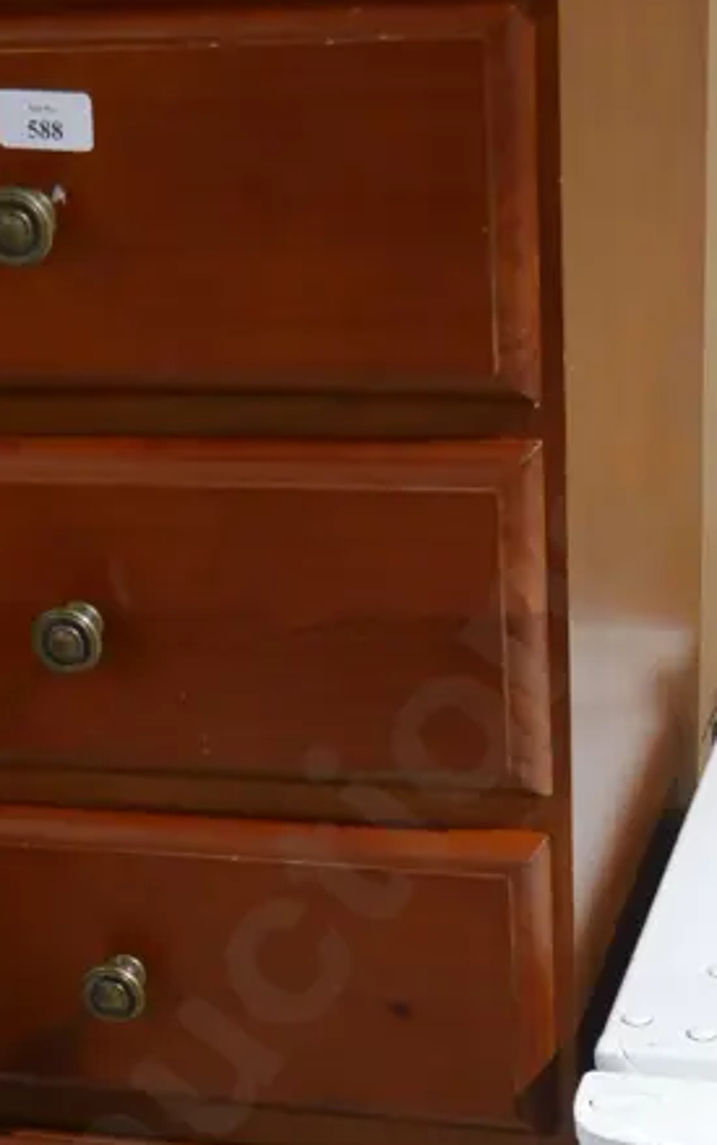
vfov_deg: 23.9
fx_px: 2622
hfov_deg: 15.5
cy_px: 1048
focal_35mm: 84
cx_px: 219
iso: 800
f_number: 4
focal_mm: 17
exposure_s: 1/60
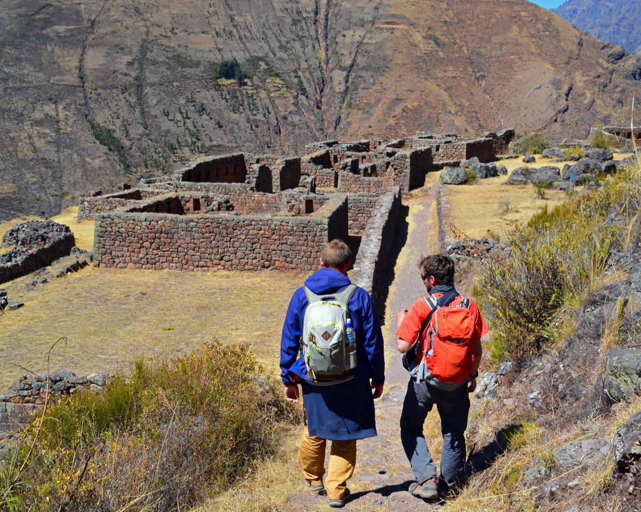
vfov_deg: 35.2
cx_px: 329
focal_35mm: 43
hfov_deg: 43.3
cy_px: 256
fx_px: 807
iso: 200
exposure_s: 1/320
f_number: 10
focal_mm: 25
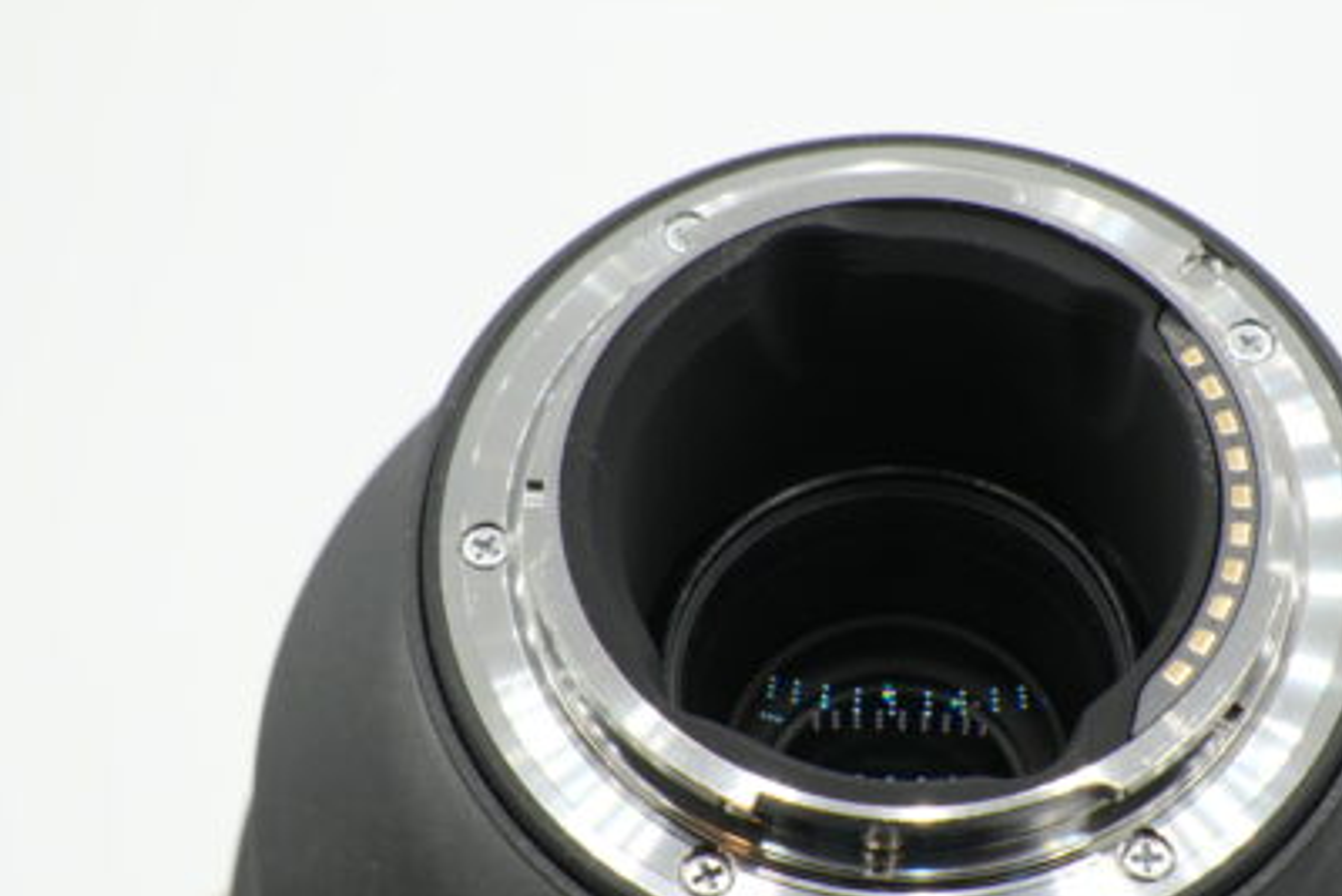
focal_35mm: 108
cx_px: 869
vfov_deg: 12.7
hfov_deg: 18.9
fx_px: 4027
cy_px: 524
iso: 400
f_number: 13
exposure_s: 1/80
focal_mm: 48
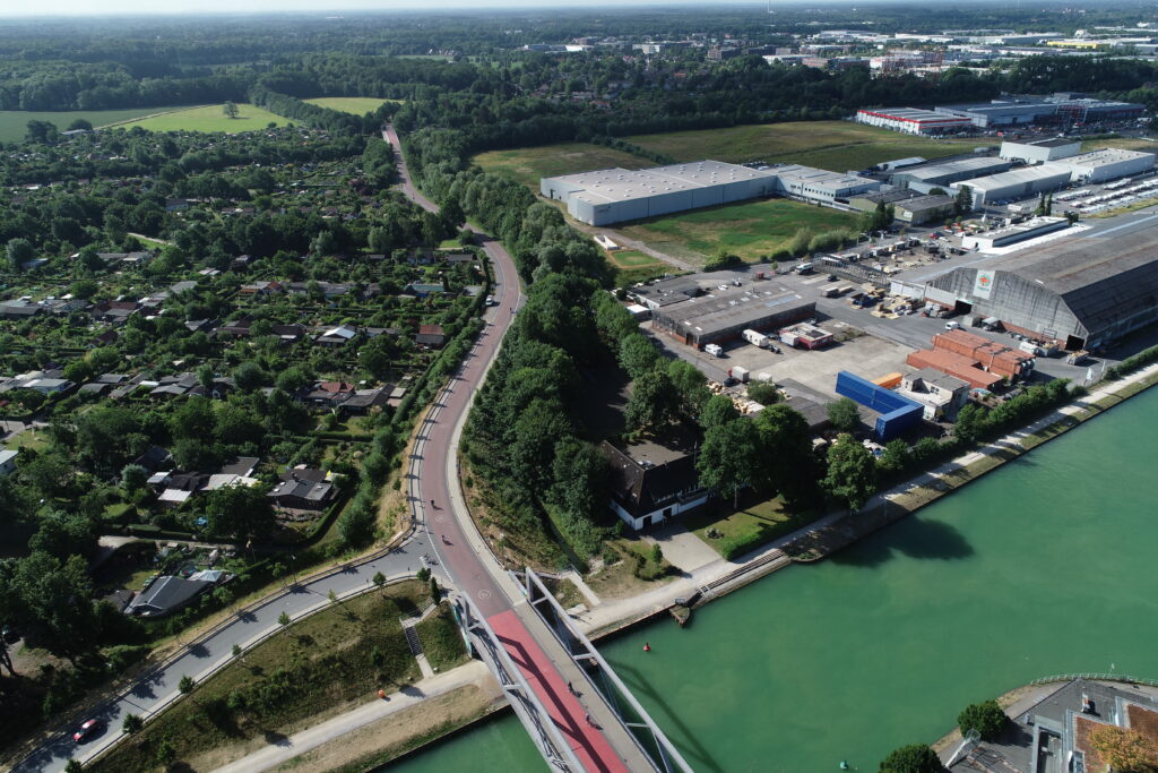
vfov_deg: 53.1
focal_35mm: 24
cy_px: 386
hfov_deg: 73.7
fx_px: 772
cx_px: 579
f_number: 3.5
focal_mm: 8.8
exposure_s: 1/1000
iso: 100
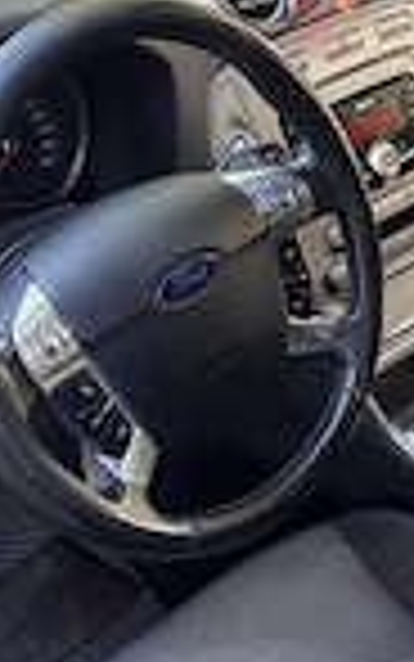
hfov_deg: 18.6
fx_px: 1244
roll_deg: -4.6
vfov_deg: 29.6
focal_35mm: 69
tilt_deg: -38.1
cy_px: 423
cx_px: 378
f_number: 1.78
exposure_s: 1/121
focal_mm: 6.86
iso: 100
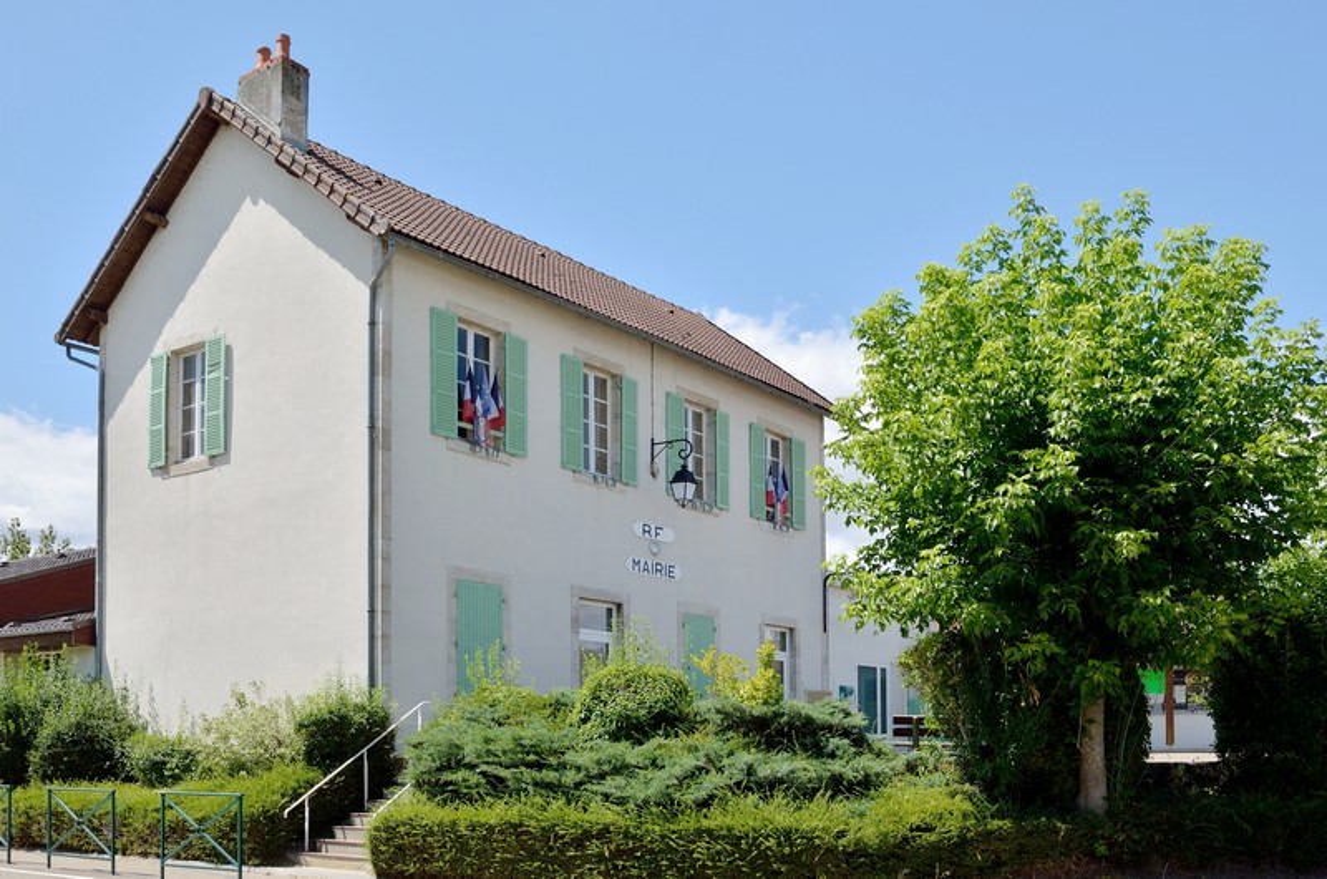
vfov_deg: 36.7
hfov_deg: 53.2
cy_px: 440
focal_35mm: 36
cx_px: 664
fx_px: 1324
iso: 100
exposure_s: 1/400
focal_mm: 24
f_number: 8
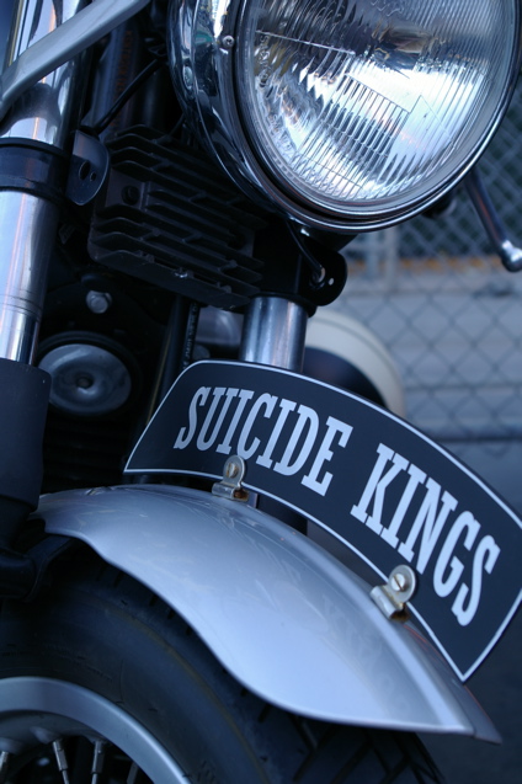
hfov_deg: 22.6
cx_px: 261
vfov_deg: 33.4
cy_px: 392
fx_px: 1306
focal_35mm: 60
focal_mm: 40
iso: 200
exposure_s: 1/30
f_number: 6.7
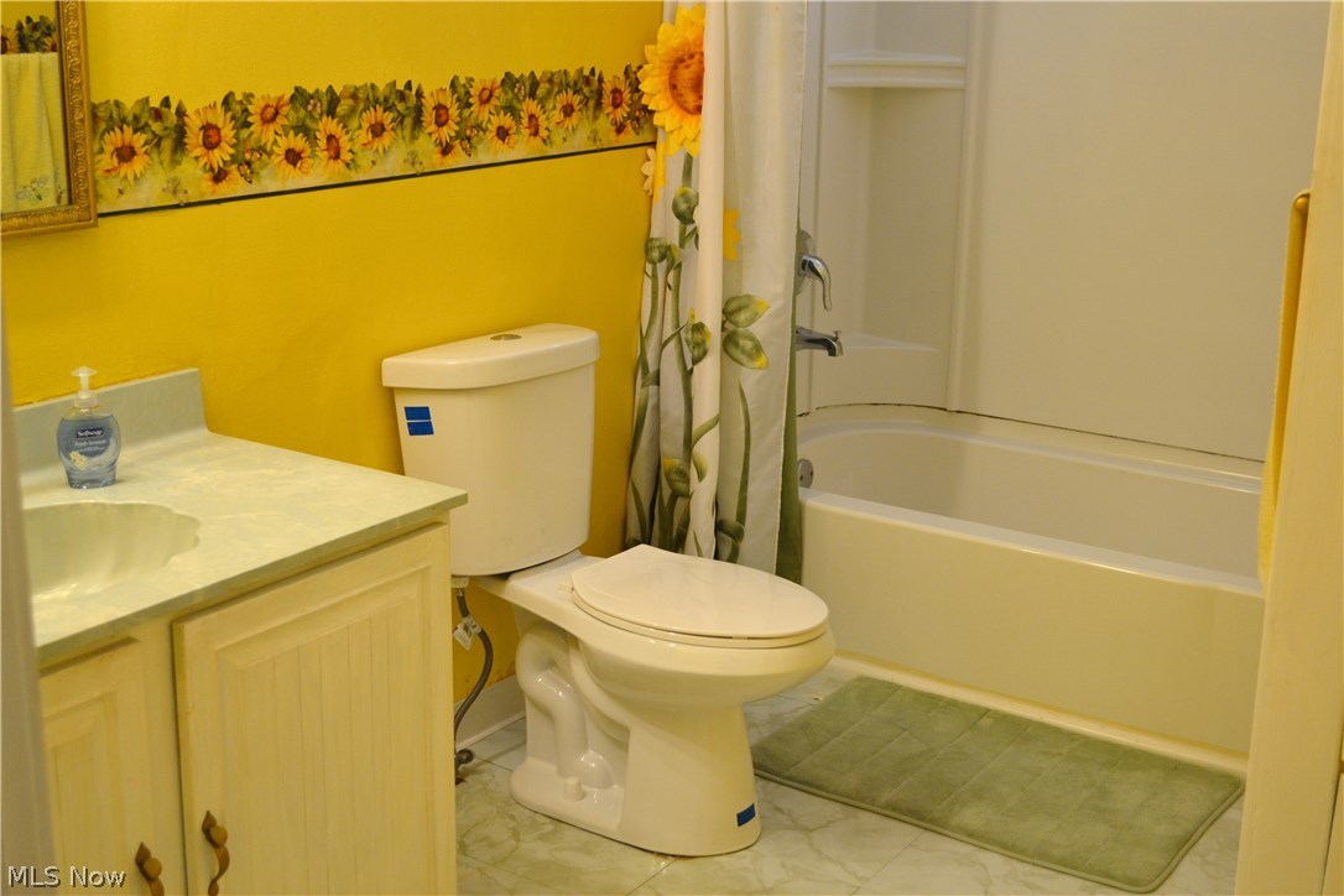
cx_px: 672
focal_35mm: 45
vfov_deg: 29.9
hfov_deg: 43.6
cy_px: 448
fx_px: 1680
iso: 400
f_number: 4.5
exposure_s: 1/30
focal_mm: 30
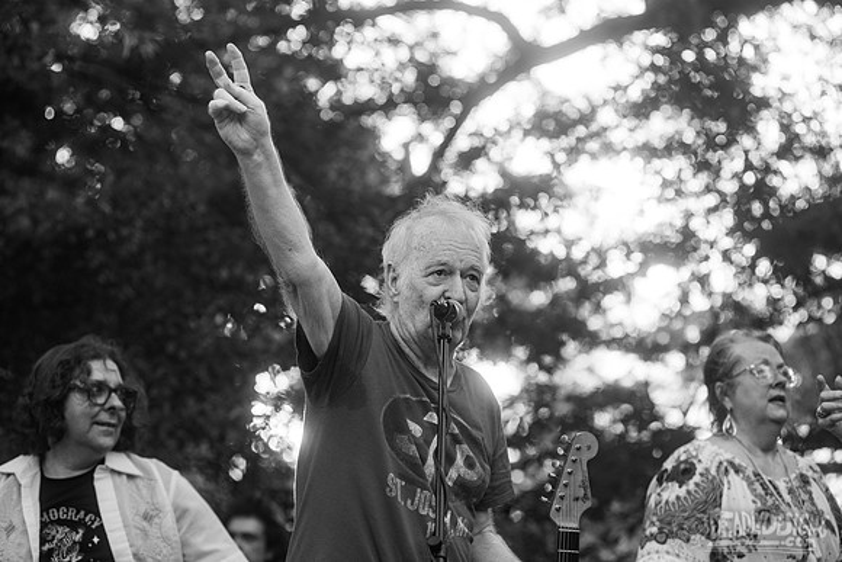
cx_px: 421
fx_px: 2187
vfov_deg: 14.6
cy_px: 256
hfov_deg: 21.8
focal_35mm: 94
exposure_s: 1/160
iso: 400
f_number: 4.5
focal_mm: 86
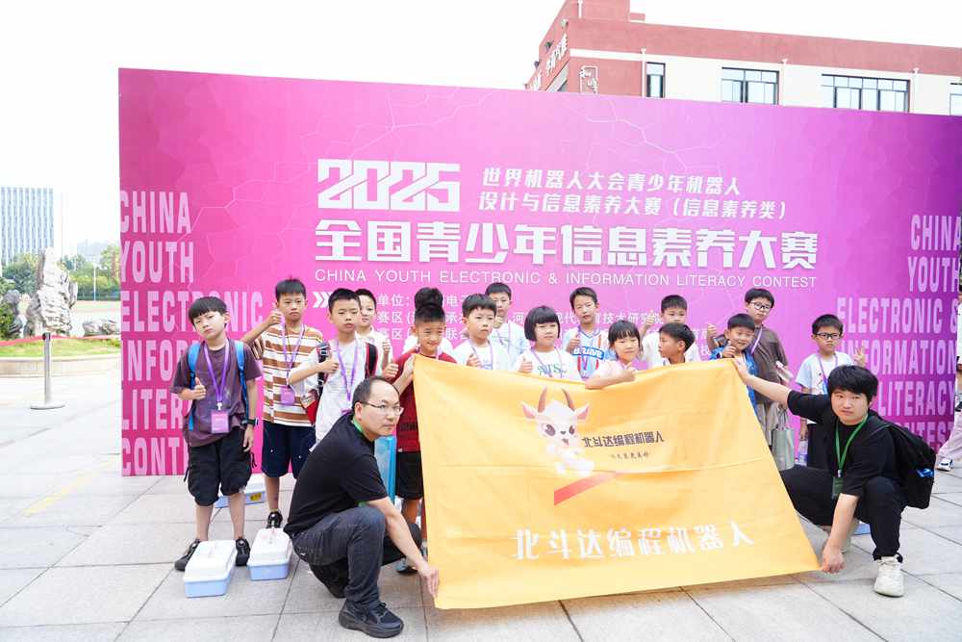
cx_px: 481
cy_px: 321
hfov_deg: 73.7
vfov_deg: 53.1
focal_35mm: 24
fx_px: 641
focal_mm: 24
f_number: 6.3
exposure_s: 1/250
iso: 320
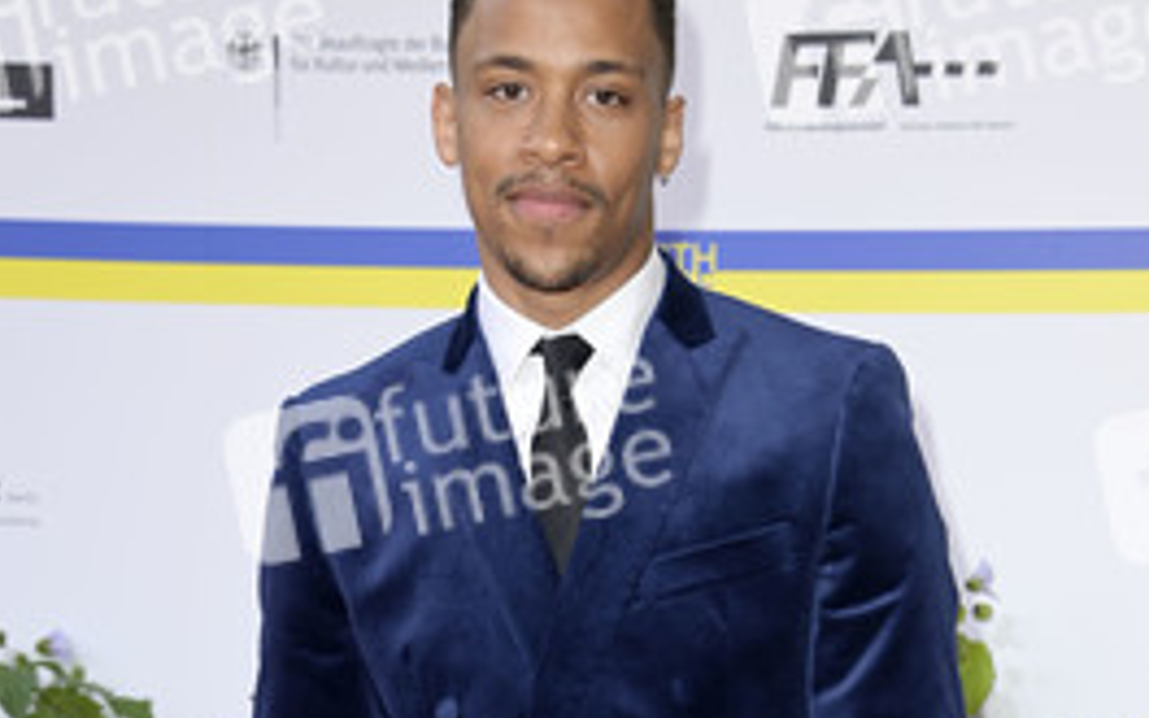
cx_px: 574
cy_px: 679
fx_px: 4447
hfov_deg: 14.7
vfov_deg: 9.2
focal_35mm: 142
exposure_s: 1/250
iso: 640
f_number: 6.3
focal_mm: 92
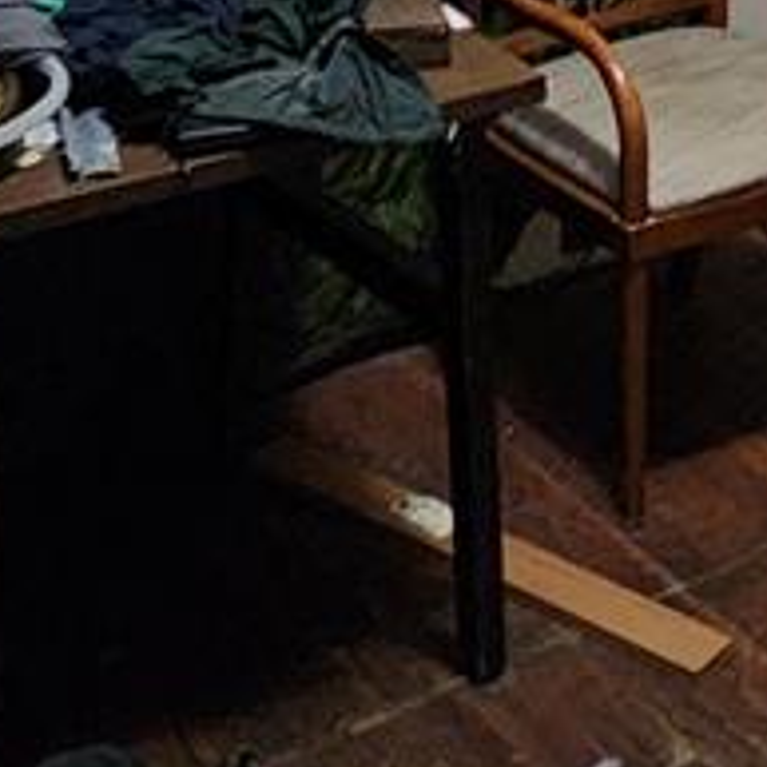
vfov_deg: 21.9
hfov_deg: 27.1
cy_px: -469
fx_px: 1529
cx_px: 703
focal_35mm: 61
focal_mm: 2.2
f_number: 2.2
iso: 640
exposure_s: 1/24
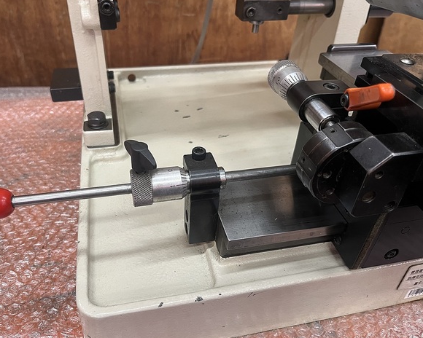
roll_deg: -2.5
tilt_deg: -39.3
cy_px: 173
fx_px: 351
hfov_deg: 62.1
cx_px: 195
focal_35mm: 28
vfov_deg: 51.5
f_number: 1.6
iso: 160
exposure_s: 1/60
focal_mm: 5.1
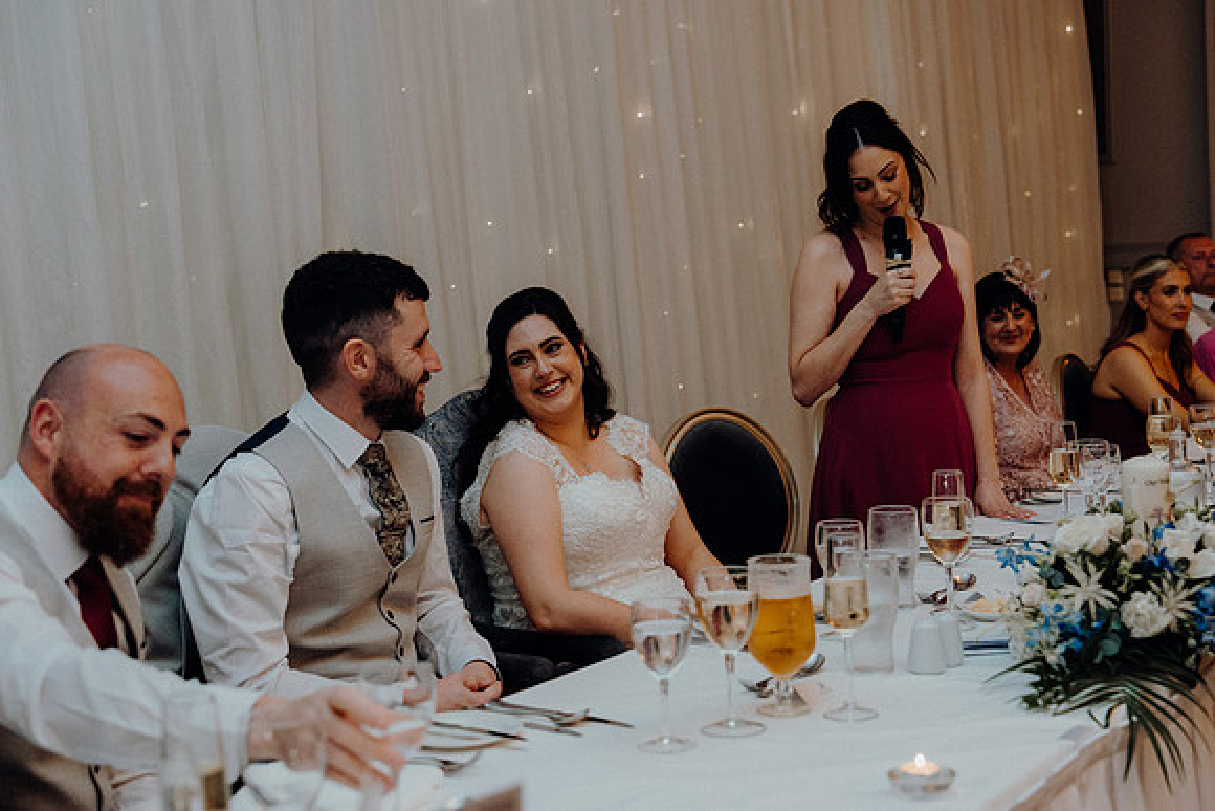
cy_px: 406
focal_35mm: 52
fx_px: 1755
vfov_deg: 26.0
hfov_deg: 38.2
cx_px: 608
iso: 2500
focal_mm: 52
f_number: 3.5
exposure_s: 1/160
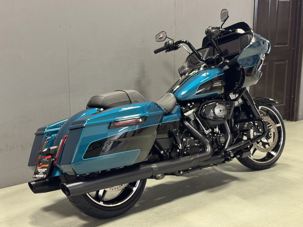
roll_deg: -0.2
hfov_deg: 39.7
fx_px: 420
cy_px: 114
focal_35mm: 48
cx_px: 152
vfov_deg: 30.3
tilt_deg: -11.2
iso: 250
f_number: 1.78
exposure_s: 1/40
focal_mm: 6.76
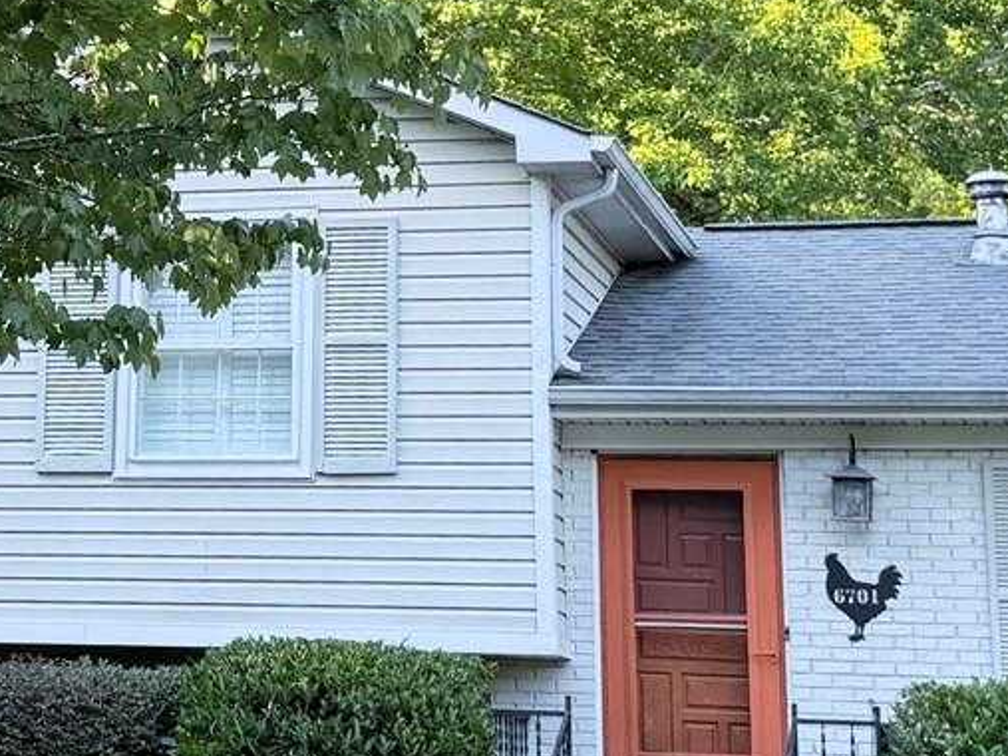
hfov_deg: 19.9
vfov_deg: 15.0
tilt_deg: +15.4
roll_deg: +0.8
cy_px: 4
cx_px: 115
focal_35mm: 97
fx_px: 2824
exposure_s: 1/416
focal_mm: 6.76
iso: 80
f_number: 1.78
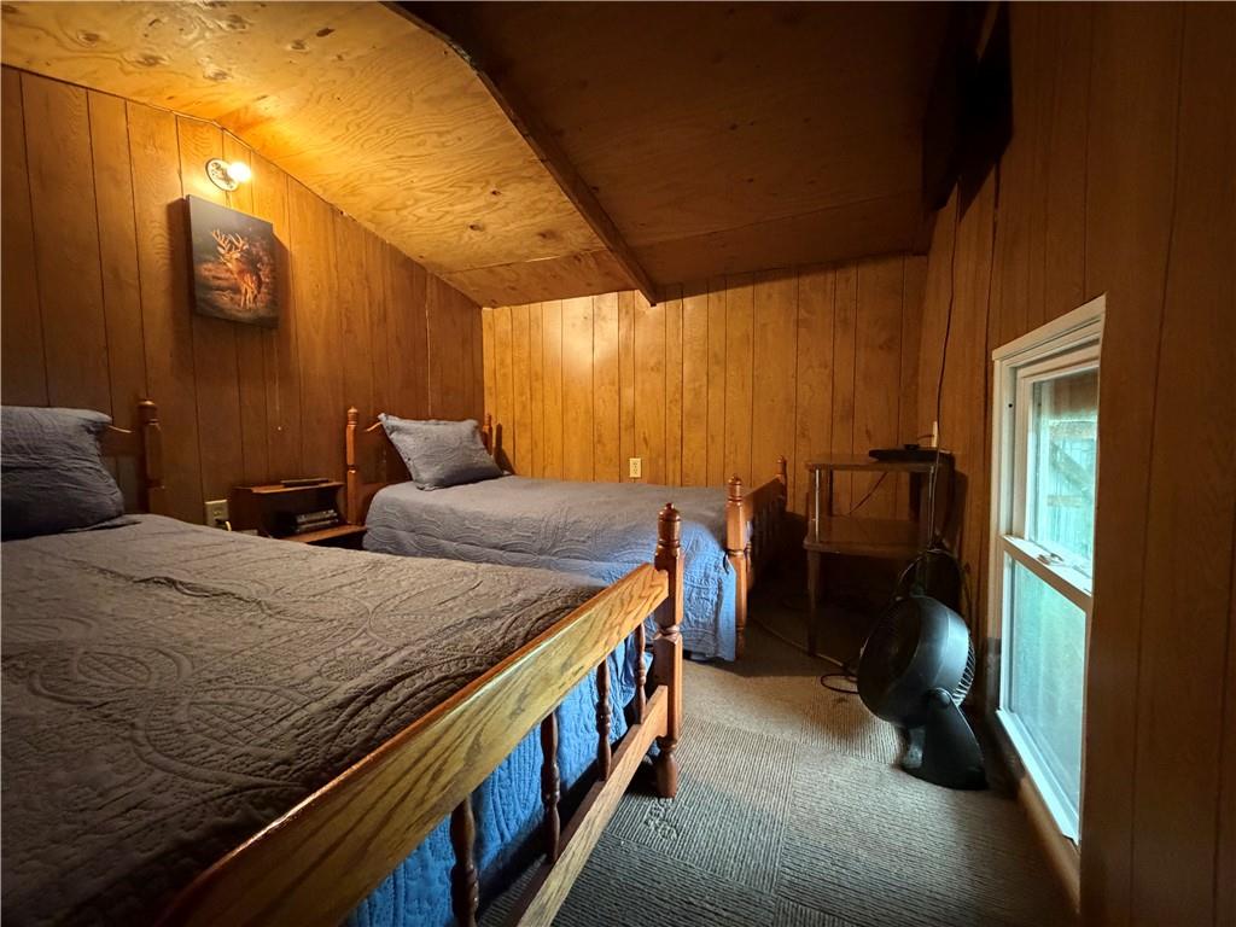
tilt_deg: -3.2
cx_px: 618
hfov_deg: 102.1
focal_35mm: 14
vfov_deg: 85.7
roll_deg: +0.4
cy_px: 464
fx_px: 500
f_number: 2.2
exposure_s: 1/40
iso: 1250
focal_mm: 2.22
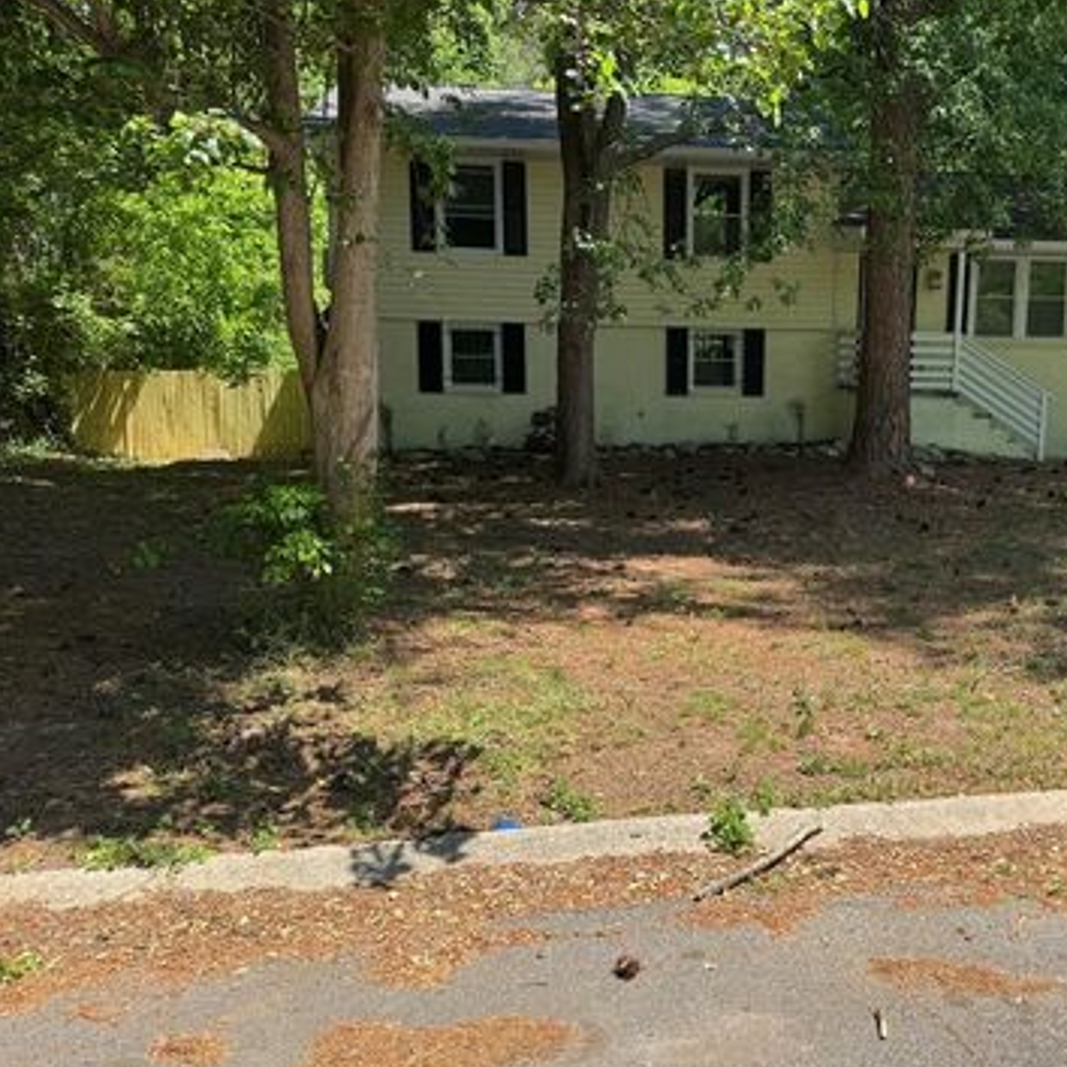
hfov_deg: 53.1
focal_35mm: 30
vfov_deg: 54.0
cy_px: 520
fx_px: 1046
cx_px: 705
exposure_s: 1/1767
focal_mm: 6.76
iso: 80
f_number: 1.78
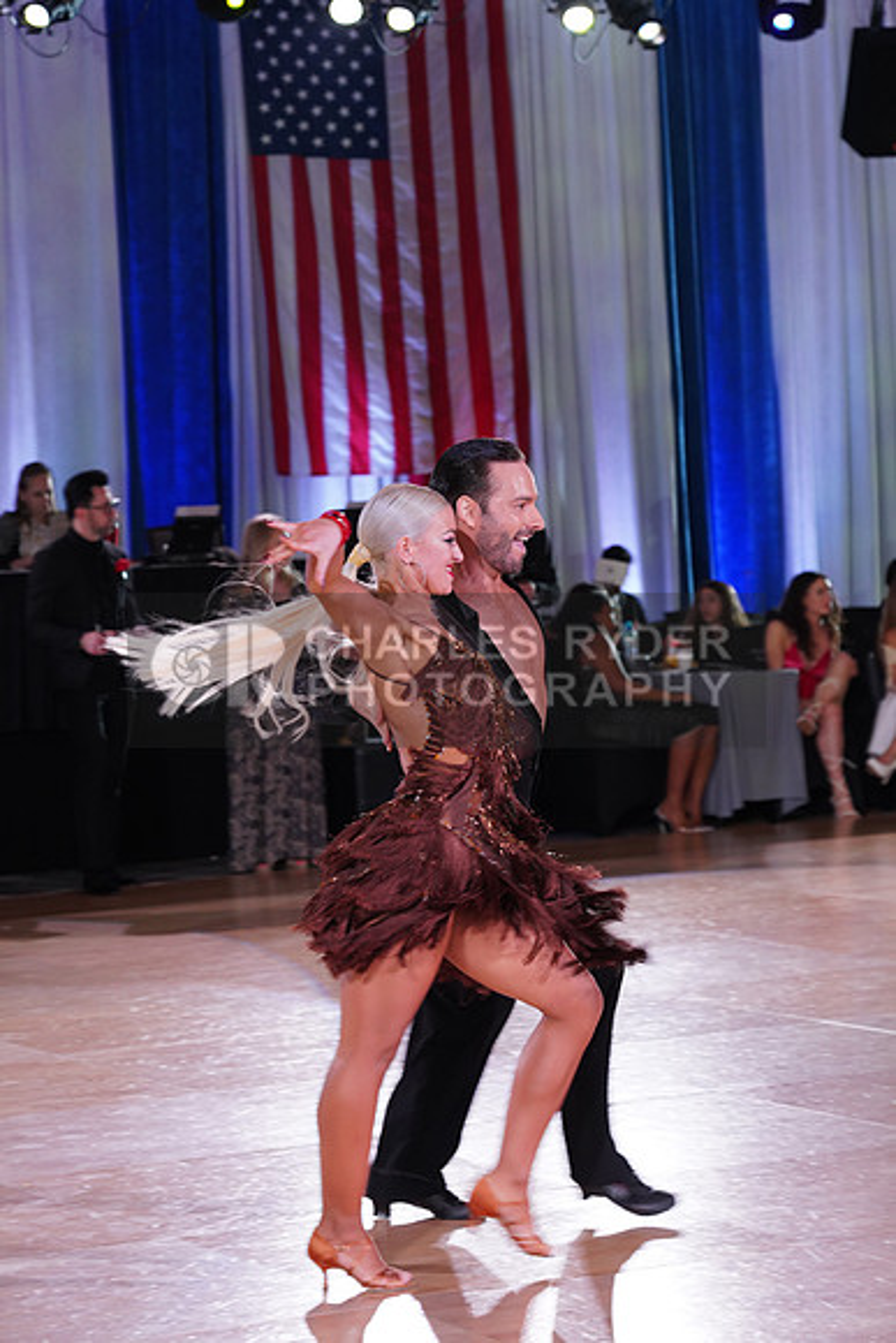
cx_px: 448
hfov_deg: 13.0
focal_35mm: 105
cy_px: 672
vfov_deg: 19.5
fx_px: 3917
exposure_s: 1/160
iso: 1600
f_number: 5.6
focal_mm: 105
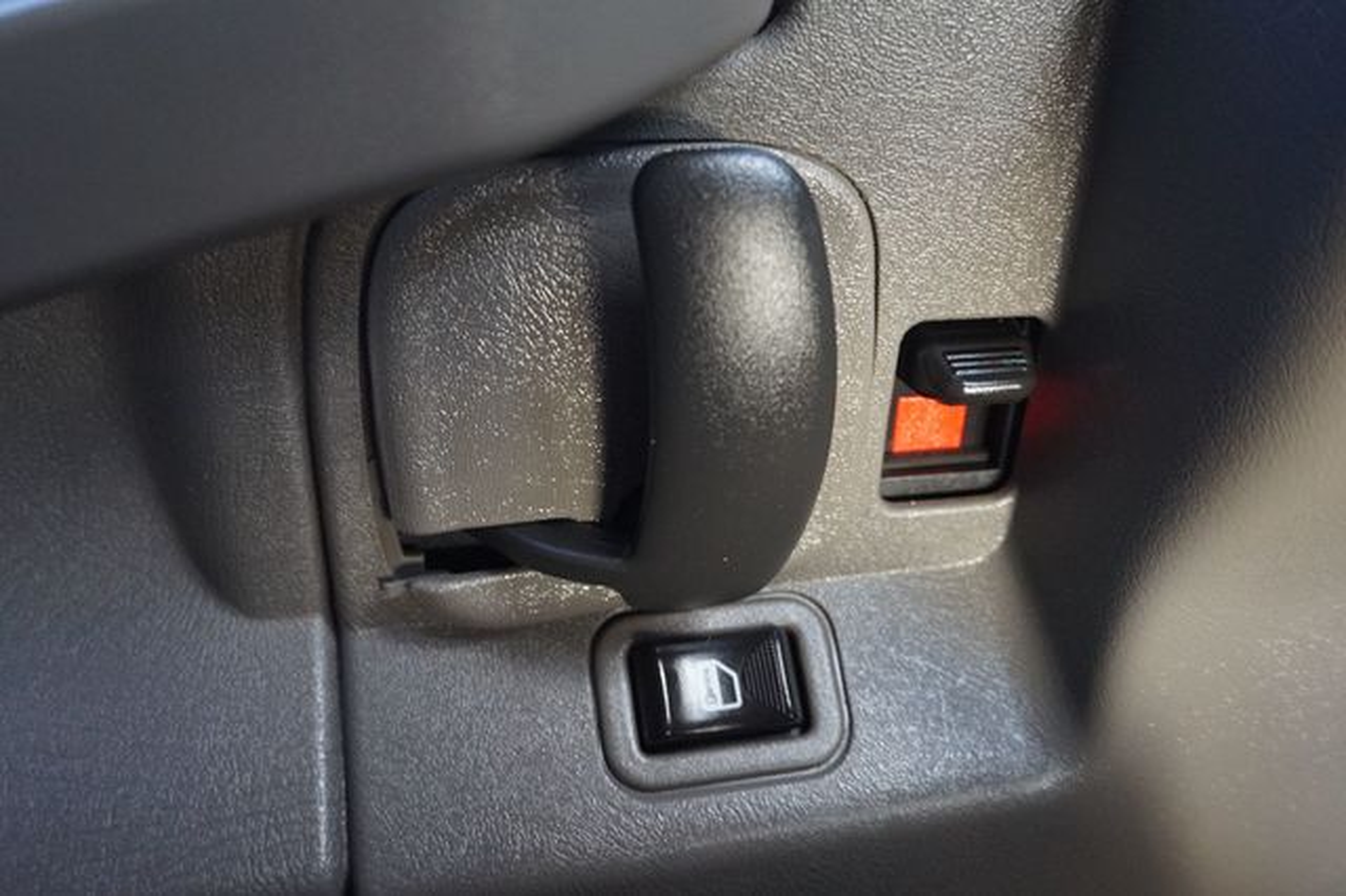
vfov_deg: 39.9
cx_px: 673
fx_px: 1233
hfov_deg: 57.2
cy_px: 448
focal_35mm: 33
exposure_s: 1/60
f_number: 4
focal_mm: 22
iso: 1250
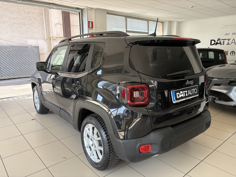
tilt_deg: -12.2
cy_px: 88
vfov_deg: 53.1
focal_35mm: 26
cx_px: 118
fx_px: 177
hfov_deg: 67.3
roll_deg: +0.8
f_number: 1.6
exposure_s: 1/224
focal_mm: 5.96
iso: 50
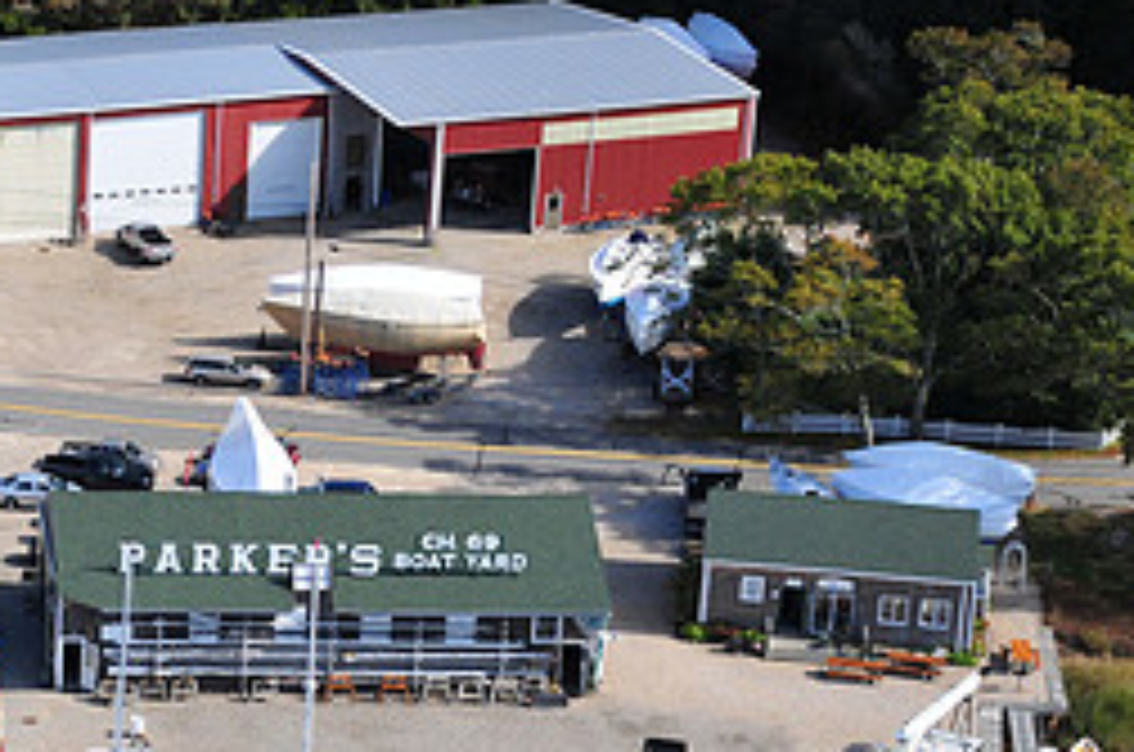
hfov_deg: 14.8
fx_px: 4339
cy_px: 660
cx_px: 166
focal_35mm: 138
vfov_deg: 9.9
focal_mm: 40
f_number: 5
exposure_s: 1/400
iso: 400
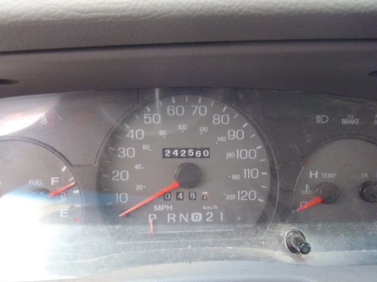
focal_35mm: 37
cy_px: 141
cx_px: 188
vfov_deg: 38.7
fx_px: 403
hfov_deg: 50.1
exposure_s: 1/160
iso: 500
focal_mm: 6.64
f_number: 4.7
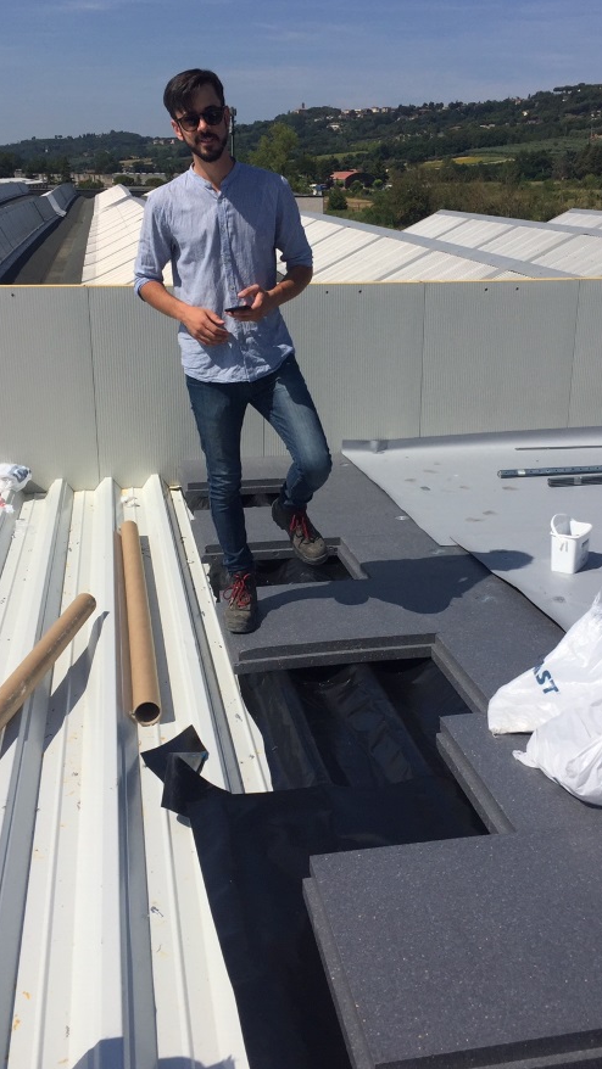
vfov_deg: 55.2
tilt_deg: -16.0
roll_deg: -0.4
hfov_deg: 32.8
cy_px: 489
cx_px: 316
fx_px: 1021
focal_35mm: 36
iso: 32
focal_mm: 4.15
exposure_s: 1/5650
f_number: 2.2
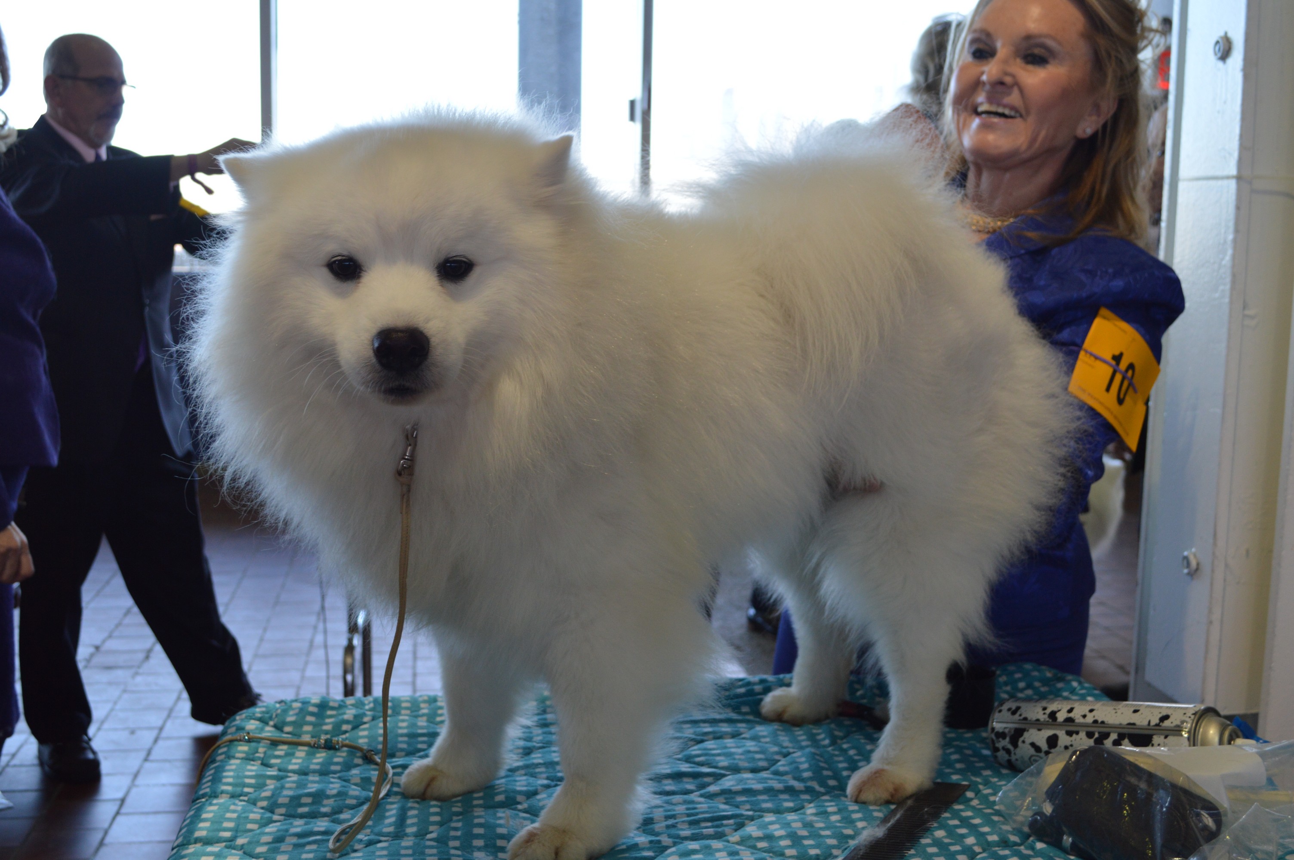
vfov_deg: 34.1
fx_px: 1401
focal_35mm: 39
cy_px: 430
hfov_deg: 49.6
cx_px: 647
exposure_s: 1/125
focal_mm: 26
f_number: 5.6
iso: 400
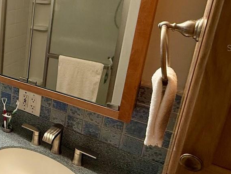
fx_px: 260
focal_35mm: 39
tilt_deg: -14.5
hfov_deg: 35.6
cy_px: 48
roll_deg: +0.6
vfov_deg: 36.2
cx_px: -57
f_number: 2.2
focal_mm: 2.22
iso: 200
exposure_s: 1/60
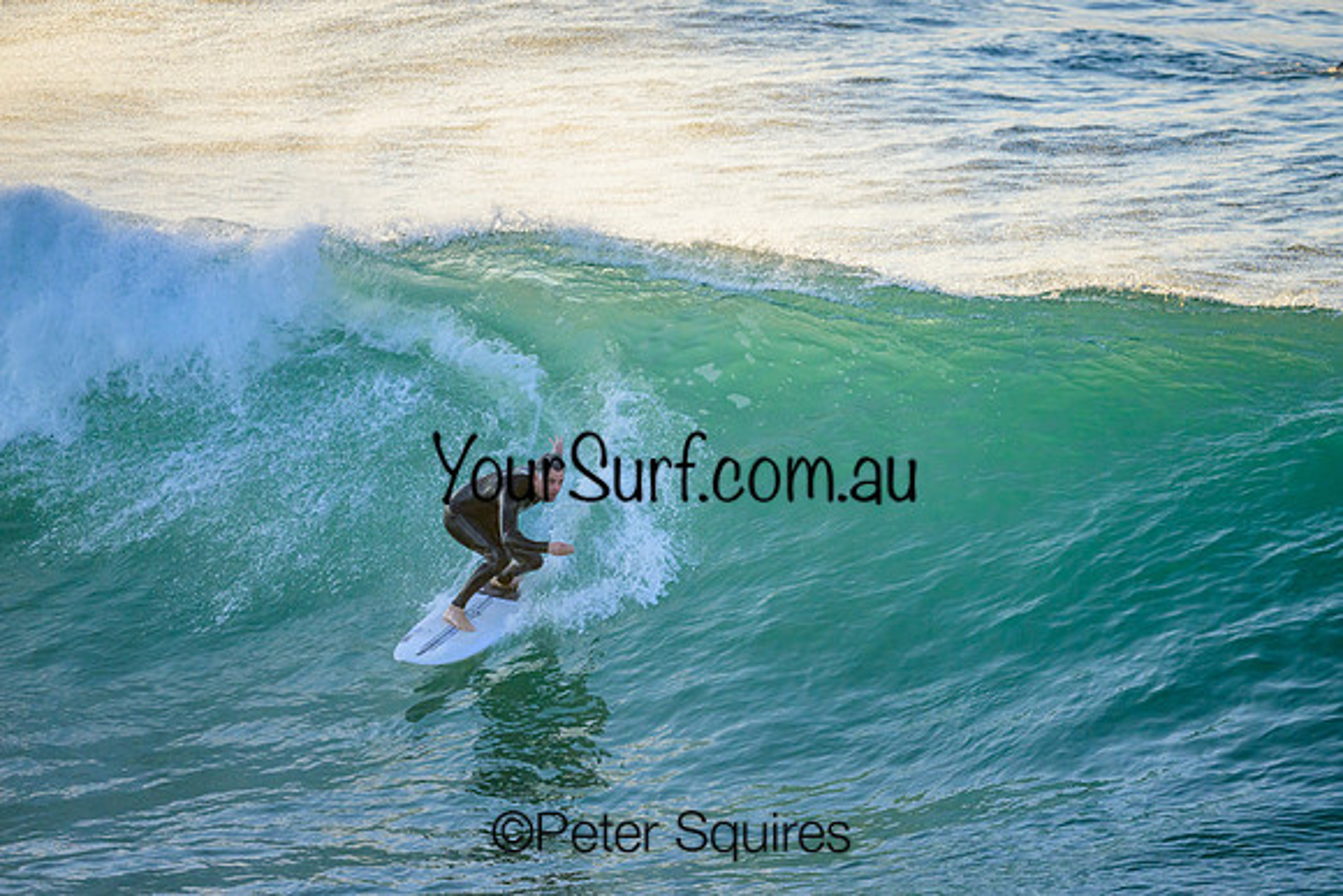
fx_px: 29850
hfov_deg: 2.6
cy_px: 448
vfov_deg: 1.7
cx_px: 672
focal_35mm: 800
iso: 1400
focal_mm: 800
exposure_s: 1/2000
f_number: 6.3
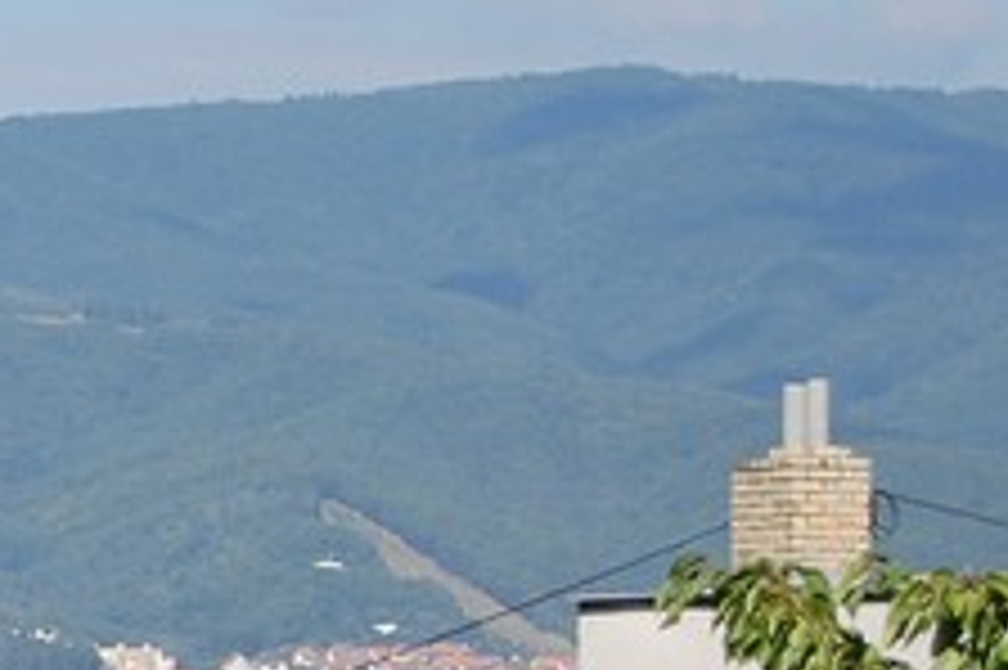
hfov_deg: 6.1
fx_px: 9289
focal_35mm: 332
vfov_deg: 4.1
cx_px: -760
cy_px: 692
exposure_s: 1/1000
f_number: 5.6
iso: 250
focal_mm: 55
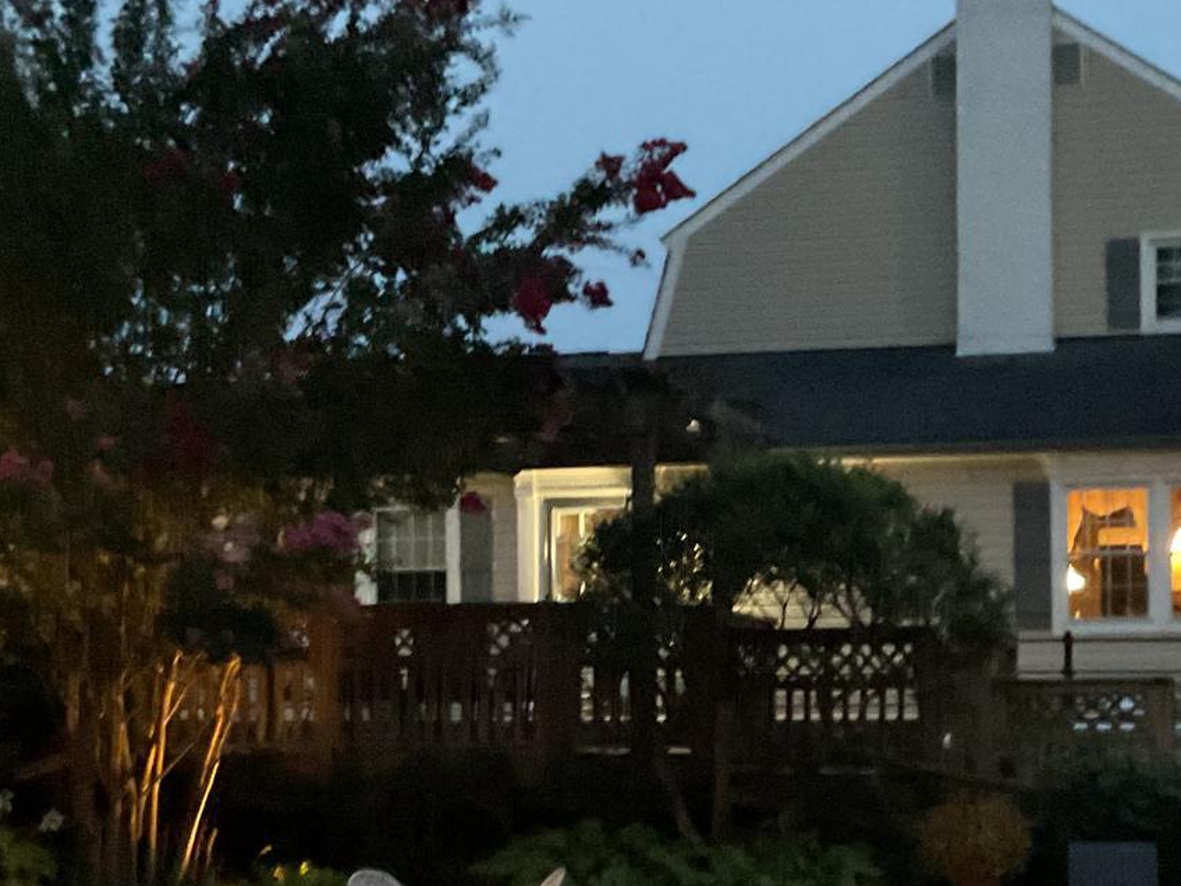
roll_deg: +1.9
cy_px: 702
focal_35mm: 70
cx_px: 822
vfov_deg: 20.8
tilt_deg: +2.8
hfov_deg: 27.5
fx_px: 2388
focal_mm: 3
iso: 500
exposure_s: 1/20
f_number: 1.8
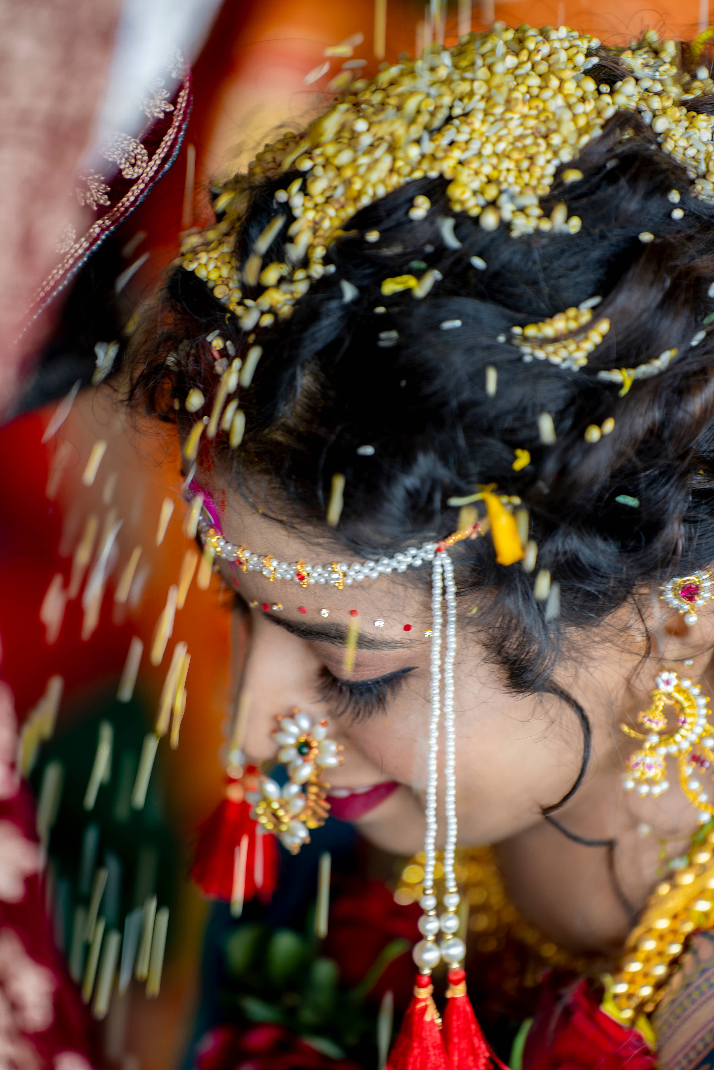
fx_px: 5355
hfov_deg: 7.6
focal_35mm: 180
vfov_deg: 11.4
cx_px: 357
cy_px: 535
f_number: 2.8
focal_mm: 180
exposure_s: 1/80
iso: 160
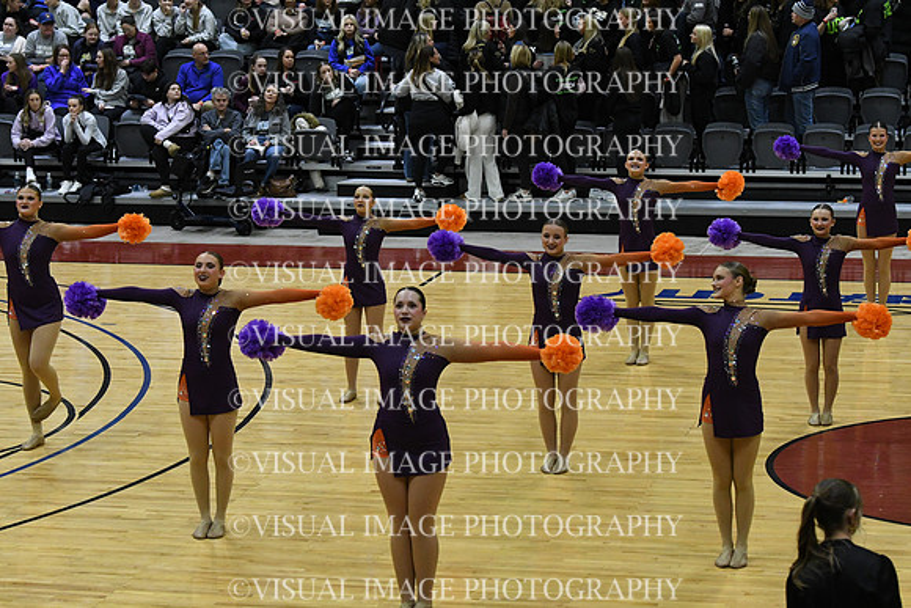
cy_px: 304
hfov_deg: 19.5
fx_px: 2658
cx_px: 456
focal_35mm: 105
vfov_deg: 13.0
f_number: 4
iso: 4000
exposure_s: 1/500
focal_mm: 70
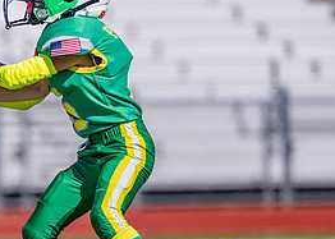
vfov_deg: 2.1
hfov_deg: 3.0
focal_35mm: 672
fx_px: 6392
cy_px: 148
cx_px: 49
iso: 160
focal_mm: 200
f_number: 2.8
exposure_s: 1/4000
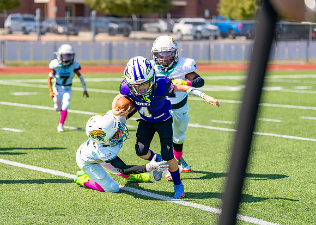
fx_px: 1098
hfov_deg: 16.4
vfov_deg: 11.7
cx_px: 140
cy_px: 115
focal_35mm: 122
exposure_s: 1/2500
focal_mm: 102
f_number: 2.8
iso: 125
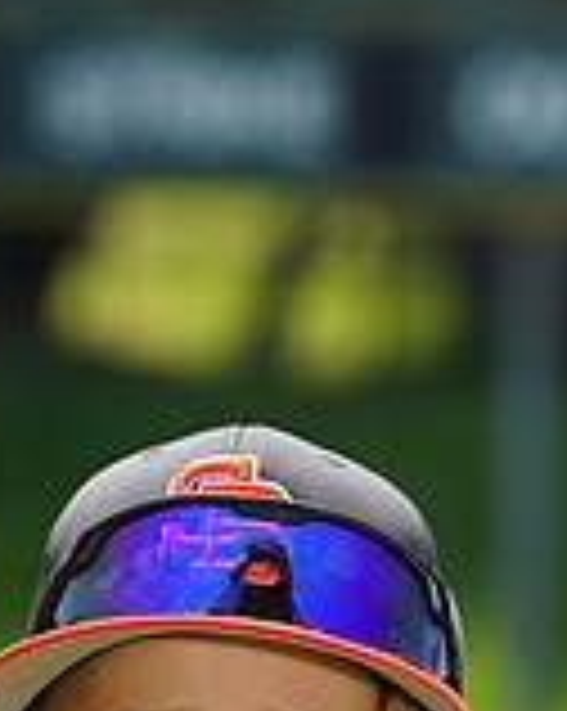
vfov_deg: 2.4
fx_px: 17066
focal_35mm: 812
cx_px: 227
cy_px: 1098
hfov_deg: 1.9
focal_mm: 235
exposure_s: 1/250
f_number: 8
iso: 100
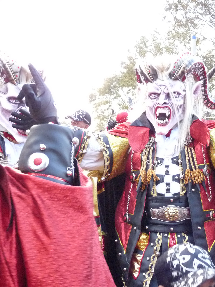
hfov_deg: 27.4
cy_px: 145
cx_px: 140
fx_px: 439
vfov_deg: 36.2
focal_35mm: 53
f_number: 2.8
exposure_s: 1/160
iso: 400
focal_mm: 4.8
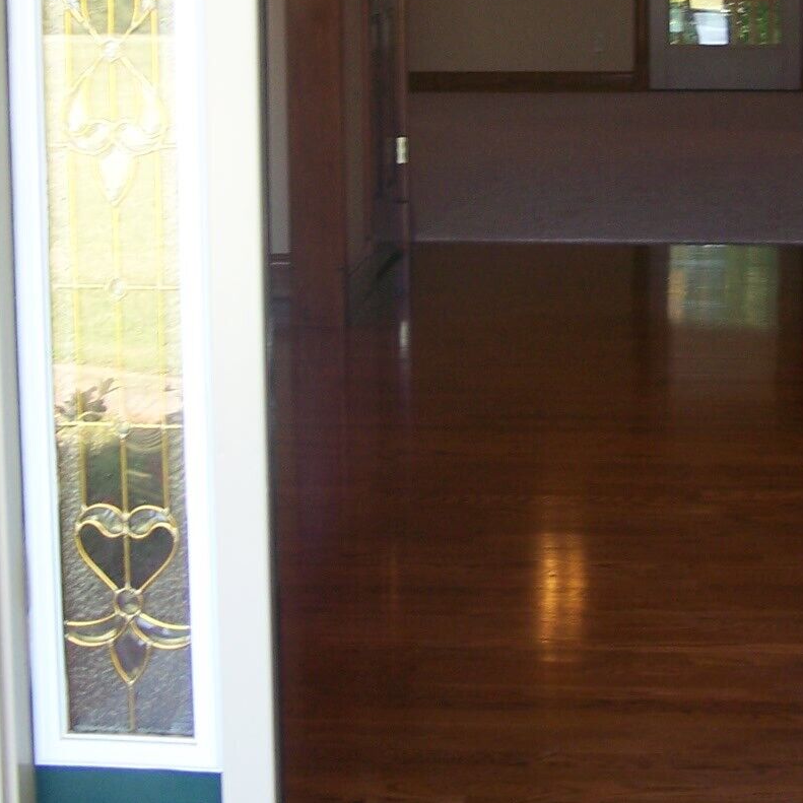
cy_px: 131
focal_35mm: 87
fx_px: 2283
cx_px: 565
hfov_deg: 19.8
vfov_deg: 19.7
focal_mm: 6.3
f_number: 2.8
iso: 80
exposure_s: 1/40
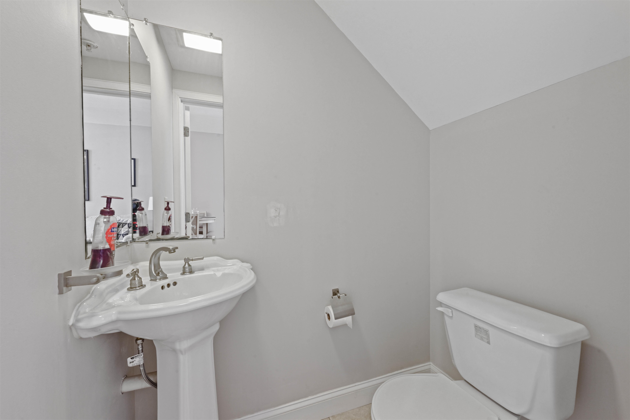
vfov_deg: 81.2
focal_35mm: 14
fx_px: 245
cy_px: 210
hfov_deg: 104.3
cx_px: 315
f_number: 14
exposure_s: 1/1.25
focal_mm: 14
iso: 1000
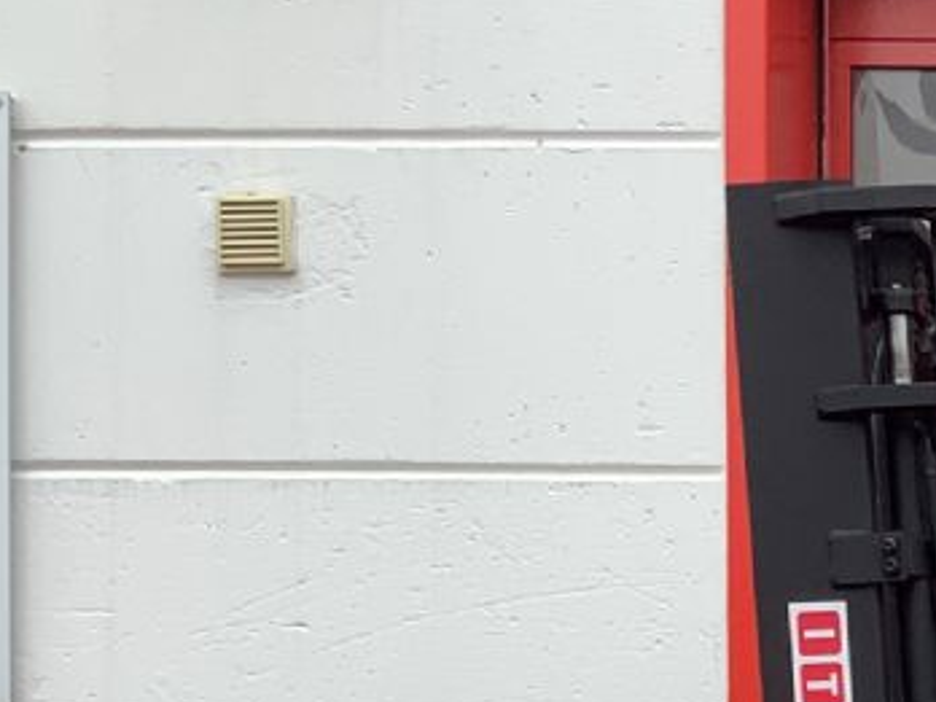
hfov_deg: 15.7
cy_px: 933
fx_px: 3083
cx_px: 1452
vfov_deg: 12.6
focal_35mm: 114
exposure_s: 1/314
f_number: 2.4
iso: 25
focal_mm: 3.3
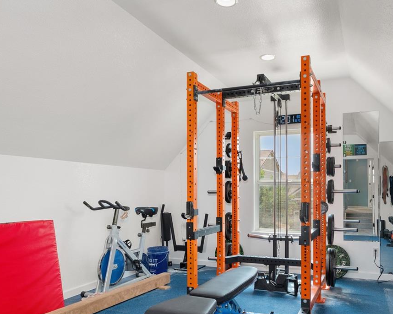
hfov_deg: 61.4
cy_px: 190
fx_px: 326
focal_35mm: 28
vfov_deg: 51.1
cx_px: 244
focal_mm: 16
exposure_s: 1/6
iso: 800
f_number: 8
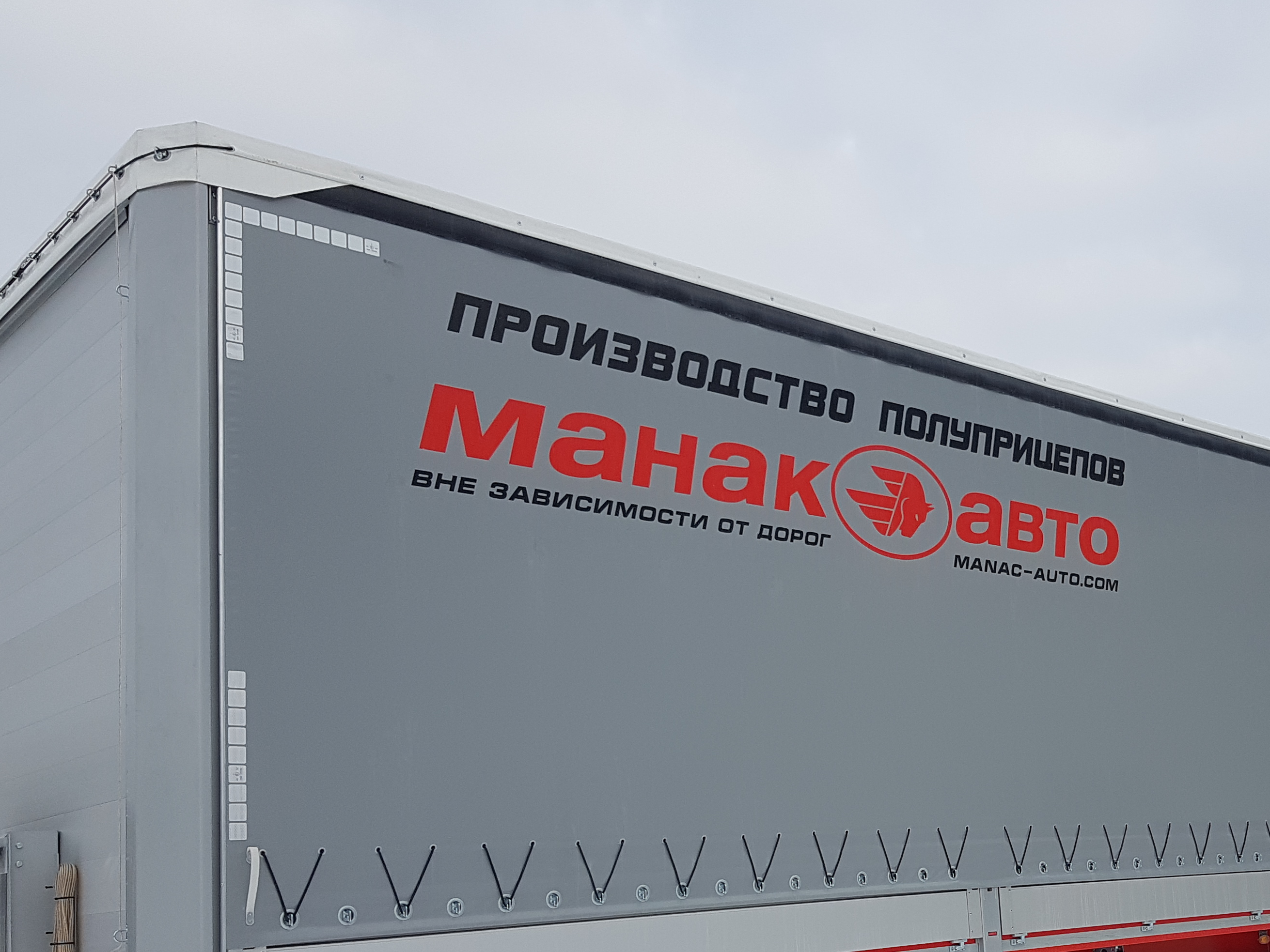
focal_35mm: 40
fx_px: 1468
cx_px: 890
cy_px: 689
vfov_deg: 35.3
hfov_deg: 45.7
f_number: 1.7
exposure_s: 1/720
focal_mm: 4.2
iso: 50
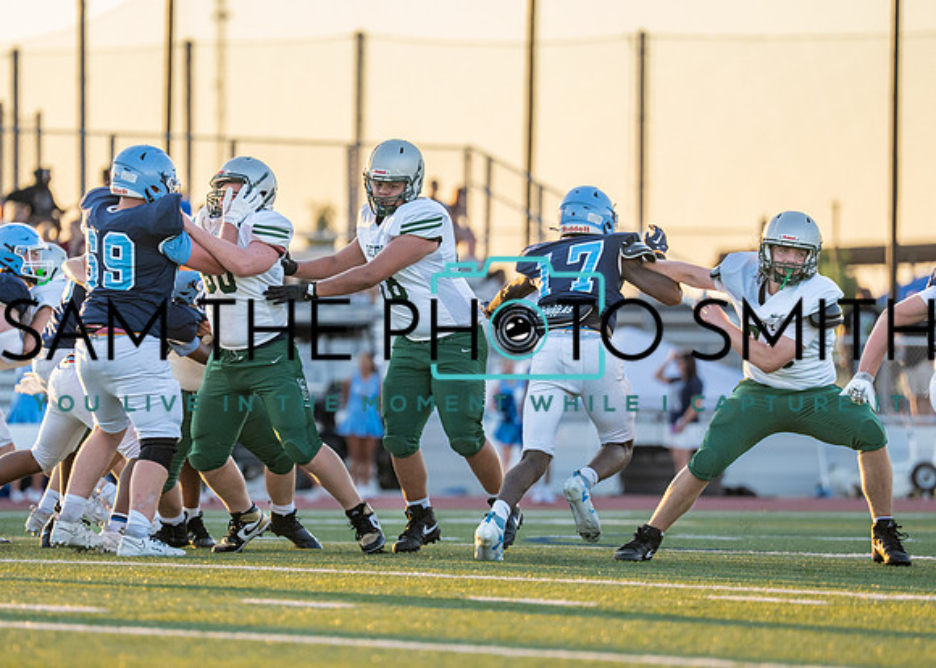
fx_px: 7462
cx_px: 379
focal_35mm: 281
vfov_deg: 5.1
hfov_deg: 7.2
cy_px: 324
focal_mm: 200
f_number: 2.8
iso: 500
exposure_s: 1/1600
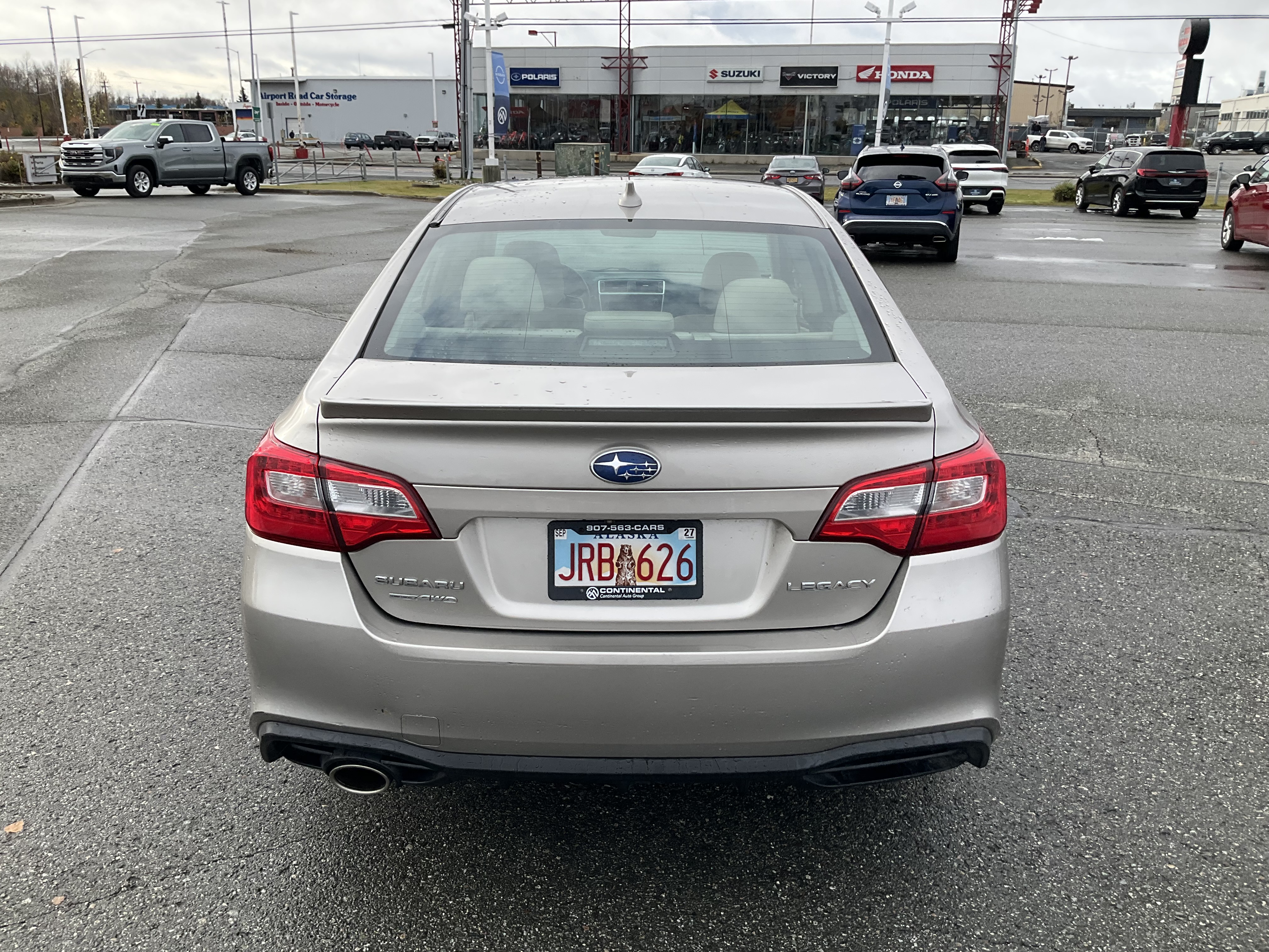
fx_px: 1063
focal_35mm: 29
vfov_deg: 48.2
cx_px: 634
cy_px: 476
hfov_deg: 61.7
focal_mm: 3
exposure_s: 1/495
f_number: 1.8
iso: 25
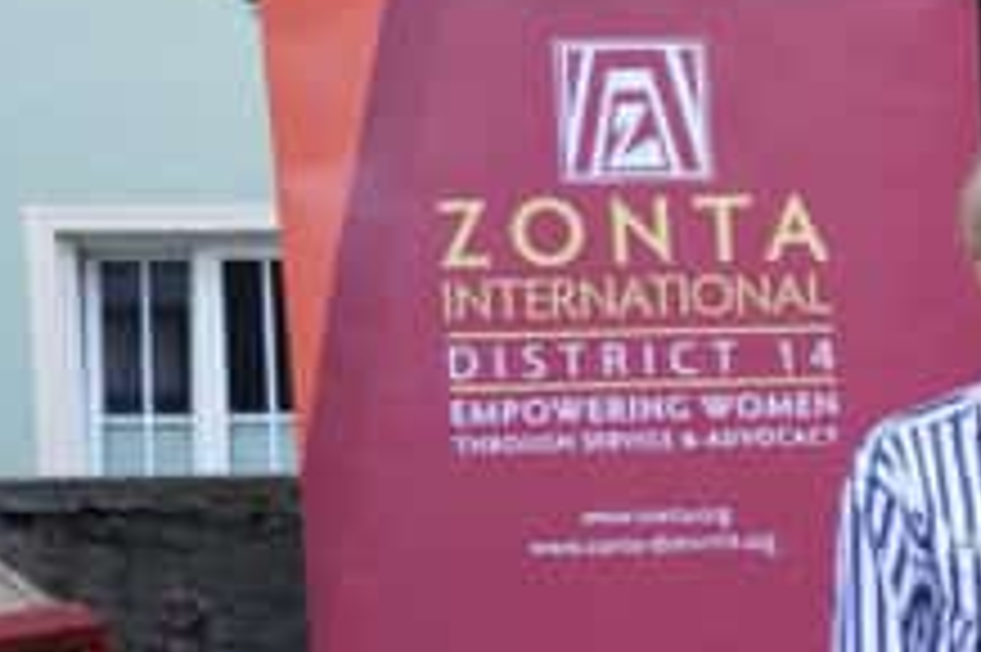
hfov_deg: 11.7
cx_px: 1890
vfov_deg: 8.5
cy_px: 753
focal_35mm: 160
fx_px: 4357
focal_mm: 34
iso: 400
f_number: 4
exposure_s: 1/160
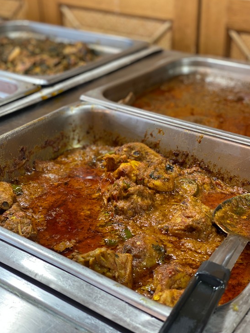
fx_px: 529
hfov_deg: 26.6
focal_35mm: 55
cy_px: 166
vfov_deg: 34.9
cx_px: 124
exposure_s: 1/60
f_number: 2
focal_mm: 6
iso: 160
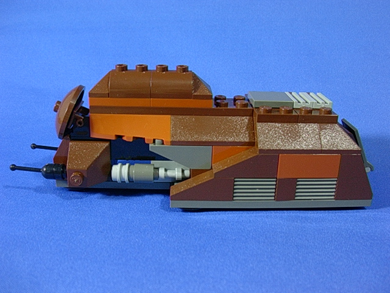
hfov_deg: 50.1
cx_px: 195
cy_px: 146
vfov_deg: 38.7
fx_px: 417
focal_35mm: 37
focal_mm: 5.6
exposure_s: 1/8.9
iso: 70
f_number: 2.7
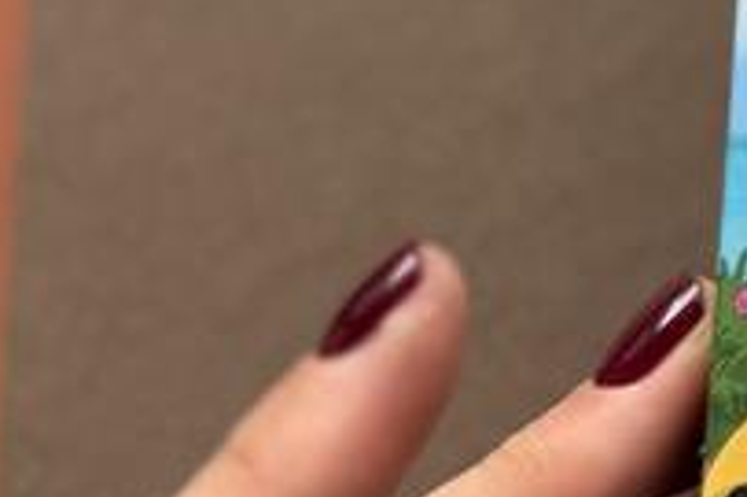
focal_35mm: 126
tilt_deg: -79.8
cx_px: 1402
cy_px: -136
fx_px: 2612
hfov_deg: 14.1
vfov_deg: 10.6
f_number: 1.78
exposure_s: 1/368
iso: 80
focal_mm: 6.76
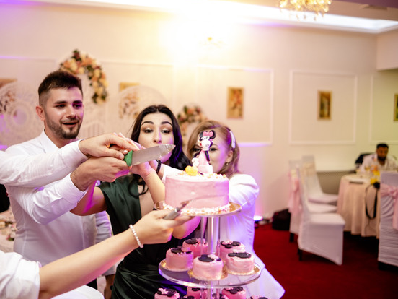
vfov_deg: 36.8
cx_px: 174
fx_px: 448
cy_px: 146
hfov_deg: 47.8
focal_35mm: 39
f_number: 1.4
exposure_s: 1/160
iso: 800
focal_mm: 23
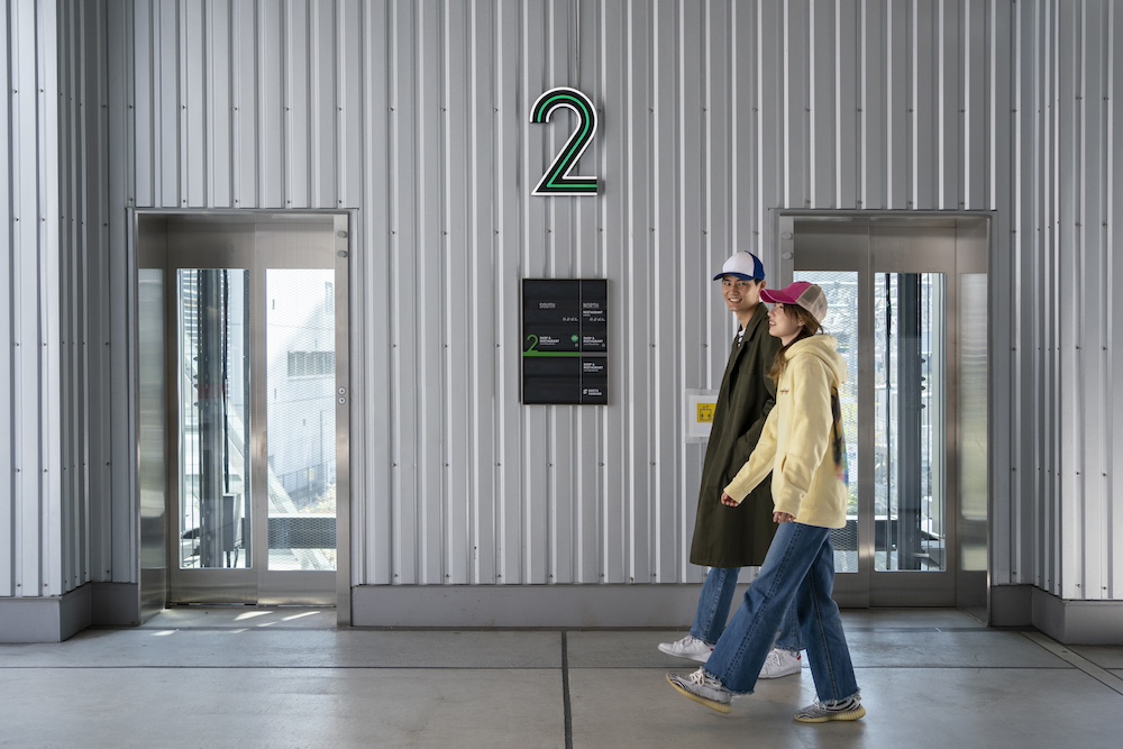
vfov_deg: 37.9
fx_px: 1092
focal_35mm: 35
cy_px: 374
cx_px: 562
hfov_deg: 54.4
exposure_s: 1/320
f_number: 3.5
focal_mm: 35
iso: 320
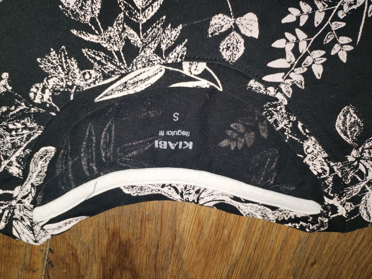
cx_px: 186
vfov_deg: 53.1
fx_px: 279
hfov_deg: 67.3
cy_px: 140
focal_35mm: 26
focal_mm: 4.75
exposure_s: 1/50
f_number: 1.8
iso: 344
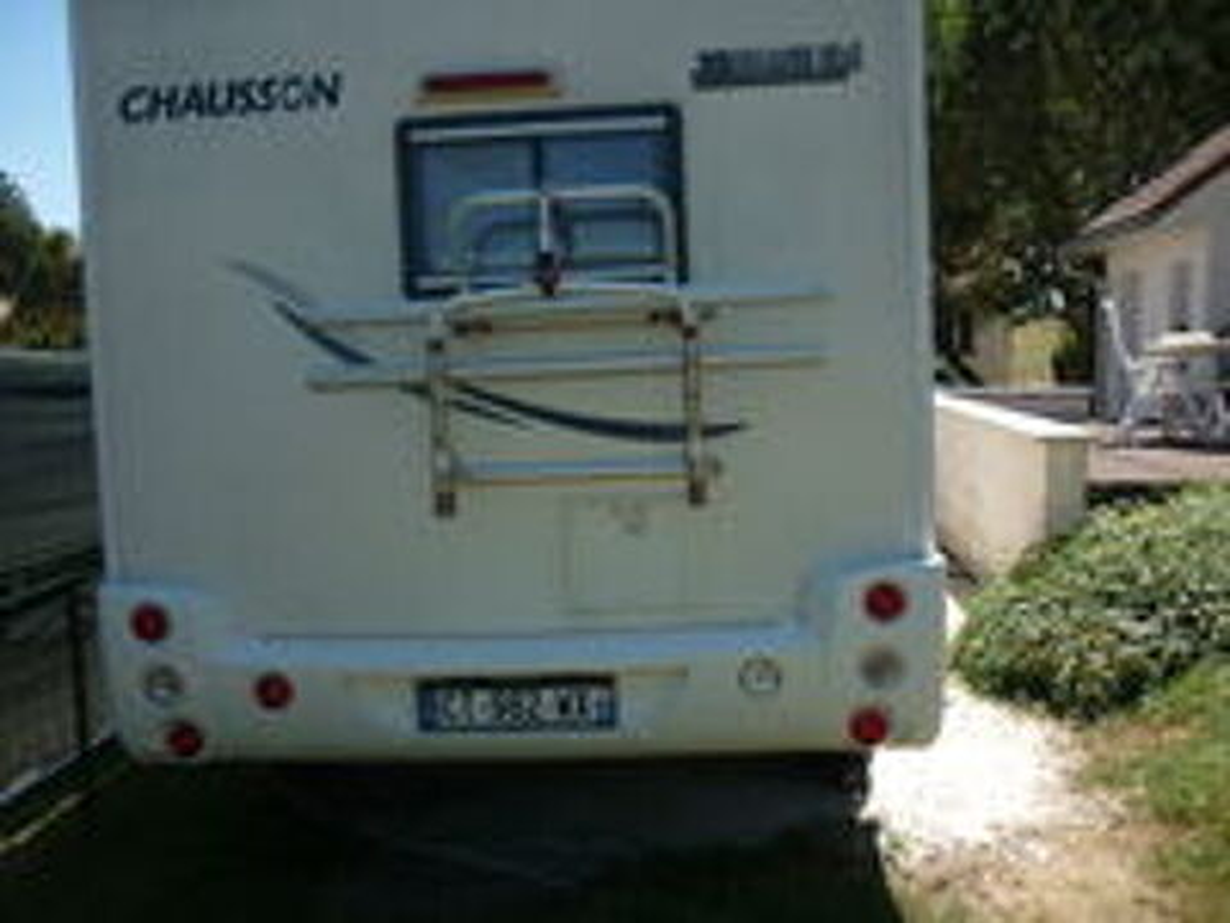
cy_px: 462
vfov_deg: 42.9
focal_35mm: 33
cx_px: 615
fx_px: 1173
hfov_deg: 55.4
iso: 80
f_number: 8
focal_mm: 5.5
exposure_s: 1/125
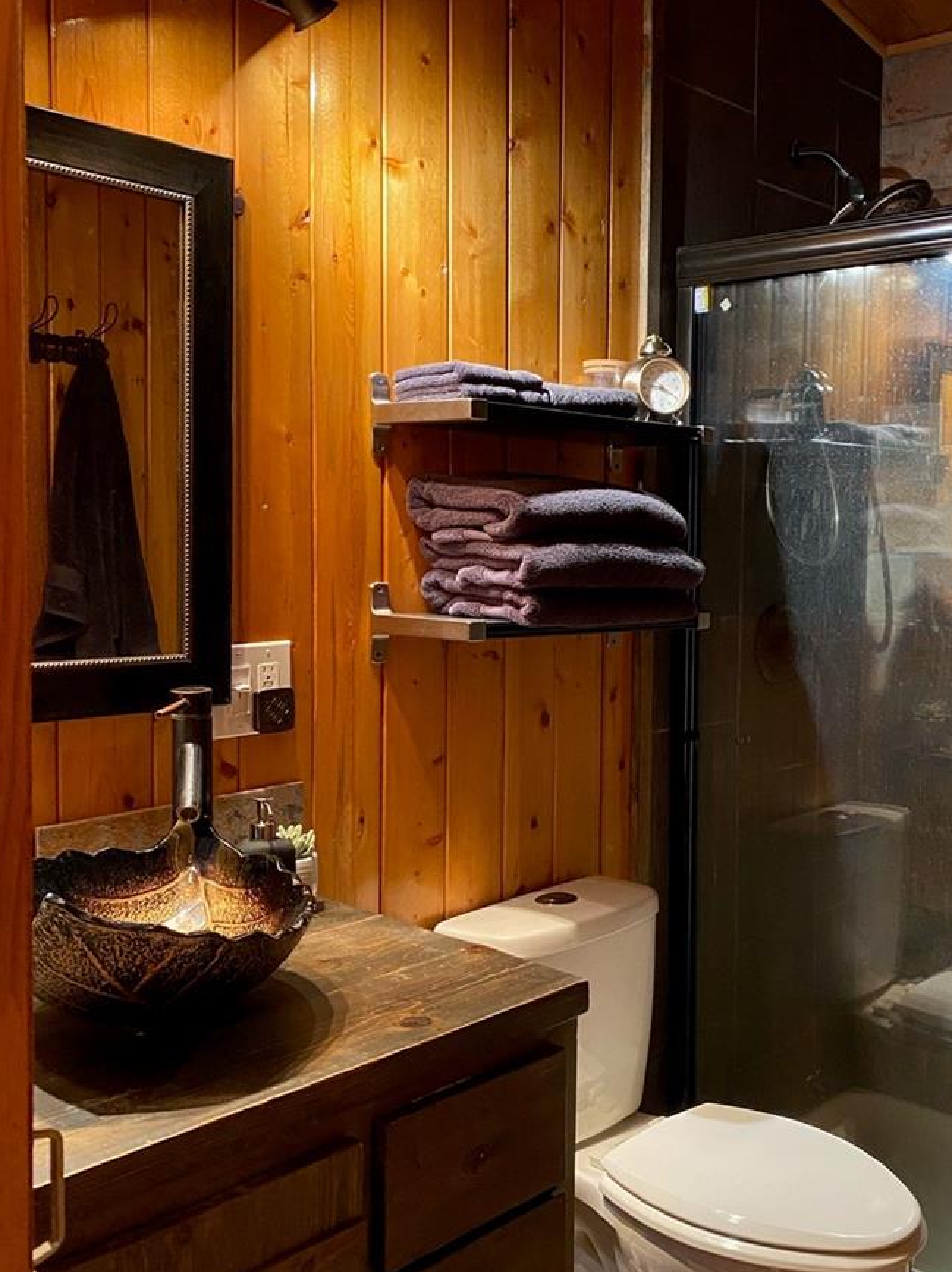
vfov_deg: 51.4
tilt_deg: -3.8
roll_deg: -1.1
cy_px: 616
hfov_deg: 39.3
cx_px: 614
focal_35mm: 36
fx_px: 1322
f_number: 1.8
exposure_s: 1/30
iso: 640
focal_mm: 4.25
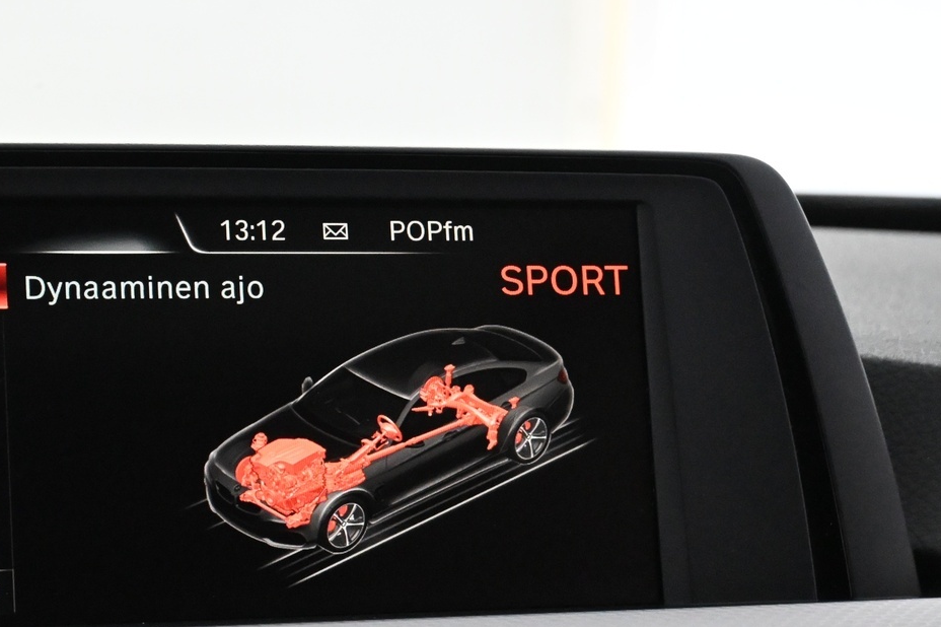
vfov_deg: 11.6
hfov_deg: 17.3
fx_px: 3080
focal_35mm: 118
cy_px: 320
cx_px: 257
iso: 6400
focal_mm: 45
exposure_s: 1/60
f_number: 6
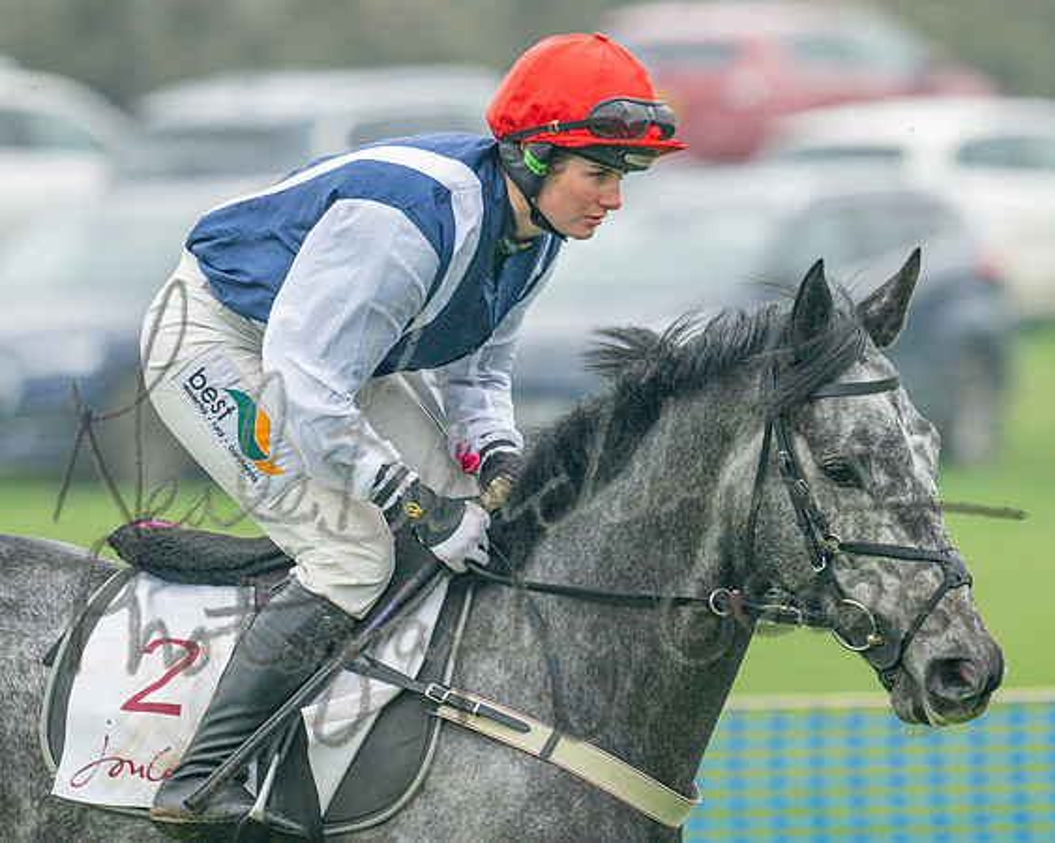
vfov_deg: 2.1
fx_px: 23537
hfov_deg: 2.6
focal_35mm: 754
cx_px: 459
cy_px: 373
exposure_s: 1/400
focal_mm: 400
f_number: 5
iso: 400
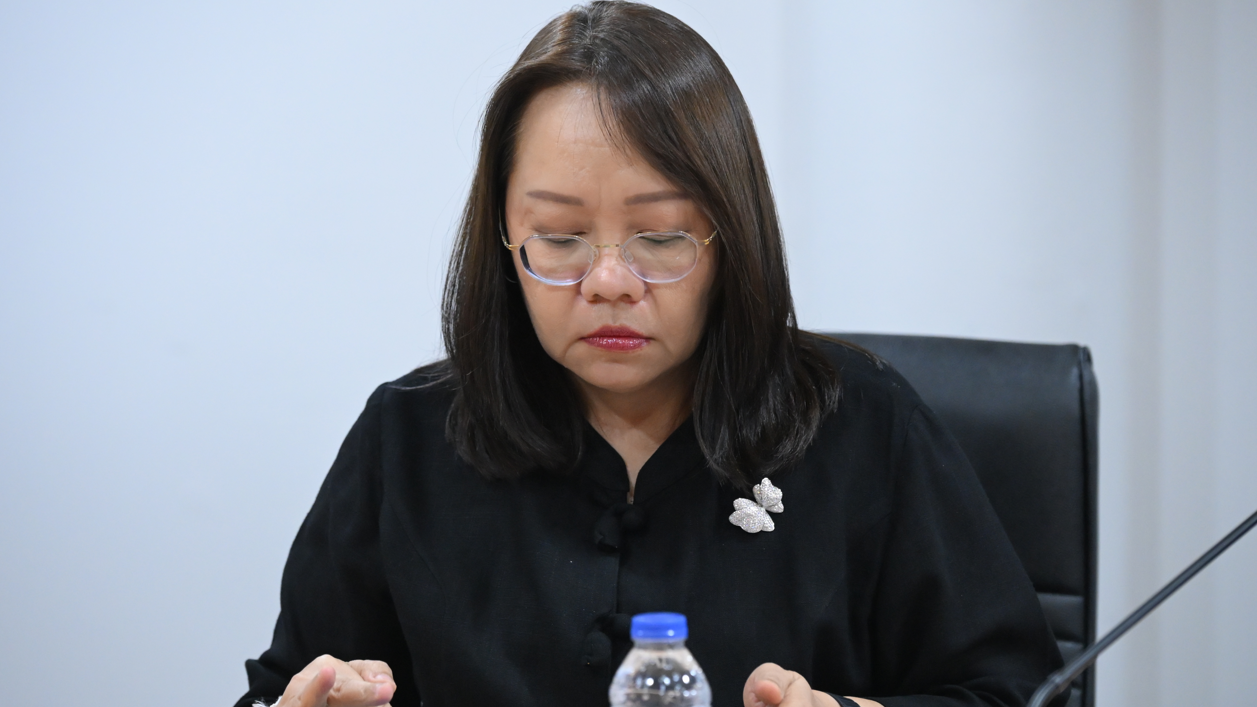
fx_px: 4833
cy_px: 421
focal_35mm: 145
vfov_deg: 8.4
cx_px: 642
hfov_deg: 14.8
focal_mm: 115
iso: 6400
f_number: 4
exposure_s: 1/250
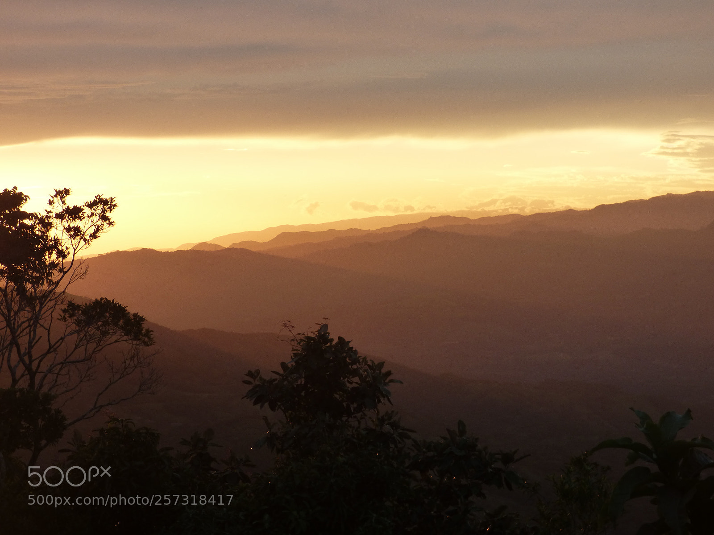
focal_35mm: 125
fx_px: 2578
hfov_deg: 15.8
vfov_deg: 11.9
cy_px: 268
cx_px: 357
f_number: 5.2
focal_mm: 22.39
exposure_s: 1/80
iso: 160
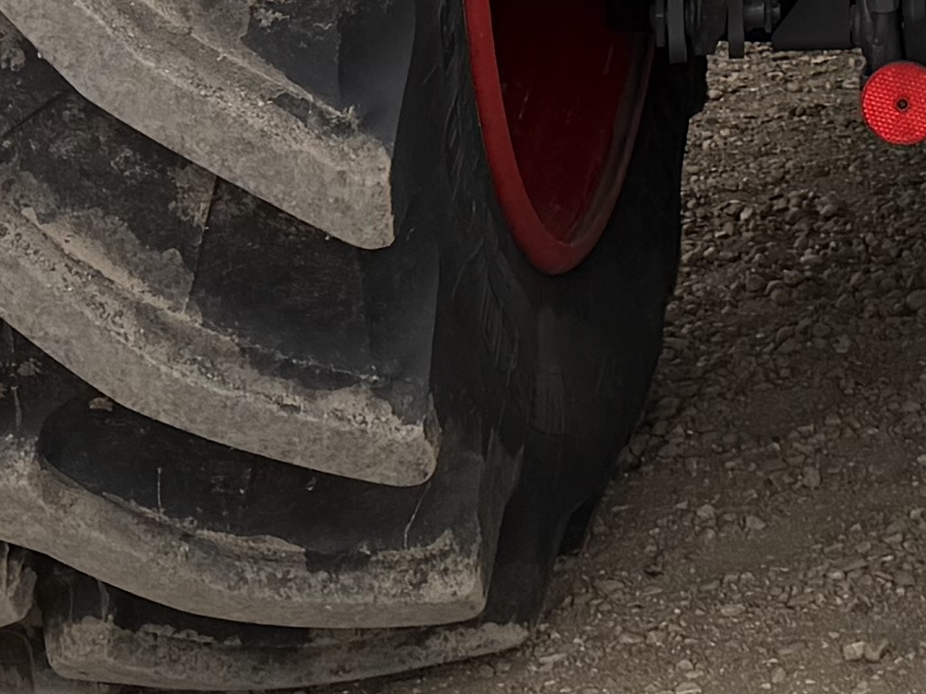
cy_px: -732
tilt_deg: -5.3
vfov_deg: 10.0
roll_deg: +4.2
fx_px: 3638
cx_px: 1225
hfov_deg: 13.9
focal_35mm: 136
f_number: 1.78
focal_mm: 6.76
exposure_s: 1/1410
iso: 80
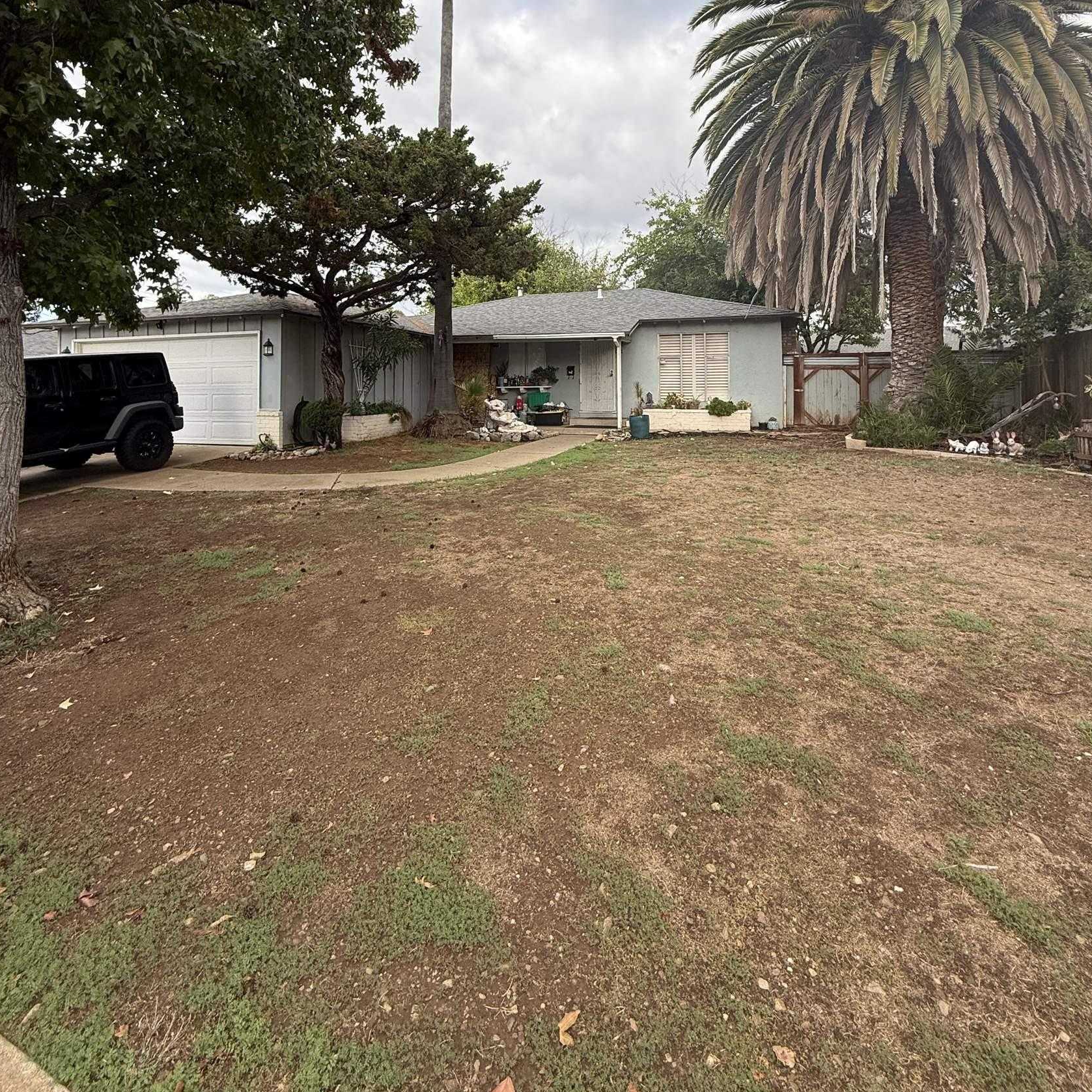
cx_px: 548
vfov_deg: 81.5
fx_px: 607
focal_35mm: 17
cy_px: 375
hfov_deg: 84.0
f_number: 2.2
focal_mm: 2.22
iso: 64
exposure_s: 1/574
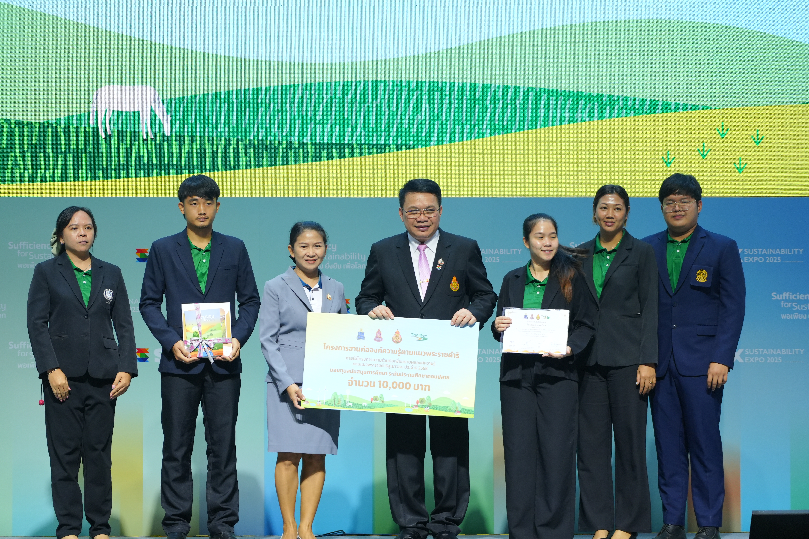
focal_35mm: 164
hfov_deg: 12.5
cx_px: 404
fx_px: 3685
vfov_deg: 8.4
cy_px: 270
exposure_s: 1/400
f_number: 4
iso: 1600
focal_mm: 164
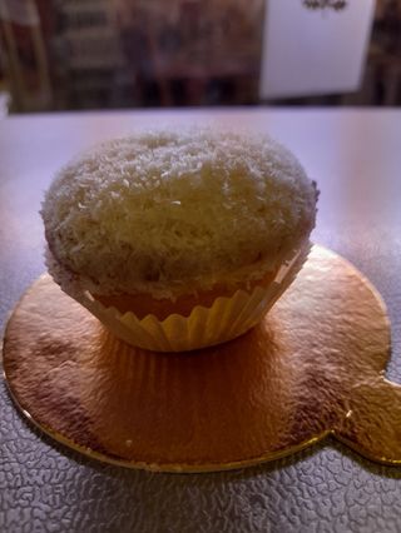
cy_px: 266
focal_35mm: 25
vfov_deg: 69.4
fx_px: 386
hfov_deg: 54.9
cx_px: 200
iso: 160
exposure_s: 1/50
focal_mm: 4.6
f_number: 2
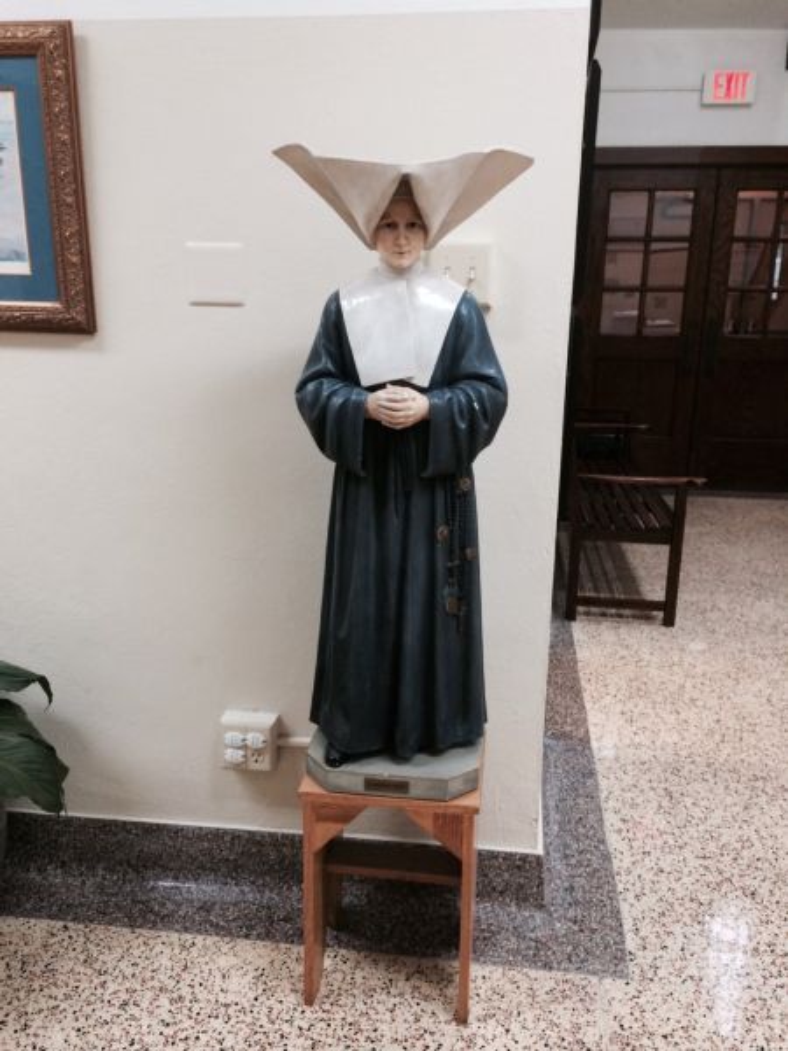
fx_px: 911
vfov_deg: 60.0
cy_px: 526
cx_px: 394
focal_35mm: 30
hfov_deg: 46.8
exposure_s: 1/30
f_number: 2.2
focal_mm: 4.12
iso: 160
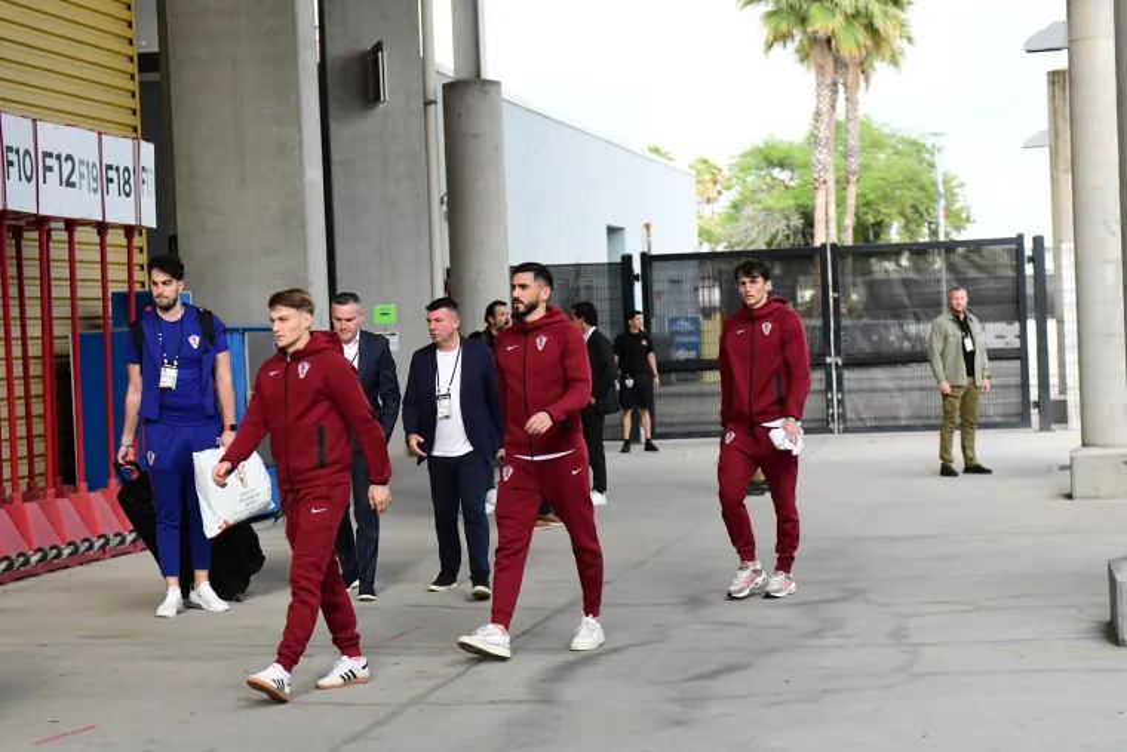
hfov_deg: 26.0
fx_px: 2442
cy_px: 376
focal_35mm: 78
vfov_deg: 17.5
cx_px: 564
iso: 3200
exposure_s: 1/8000
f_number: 3.2
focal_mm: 52
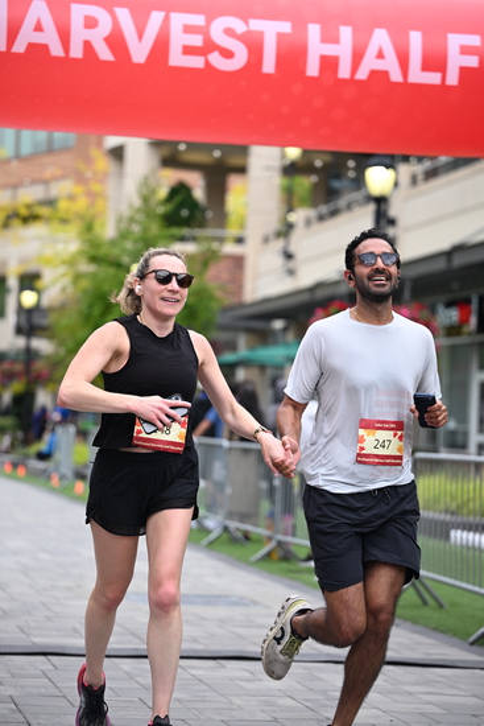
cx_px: 242
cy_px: 363
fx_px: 1955
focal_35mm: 97
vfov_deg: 21.0
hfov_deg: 14.1
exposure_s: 1/2000
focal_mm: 97
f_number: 2.8
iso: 640
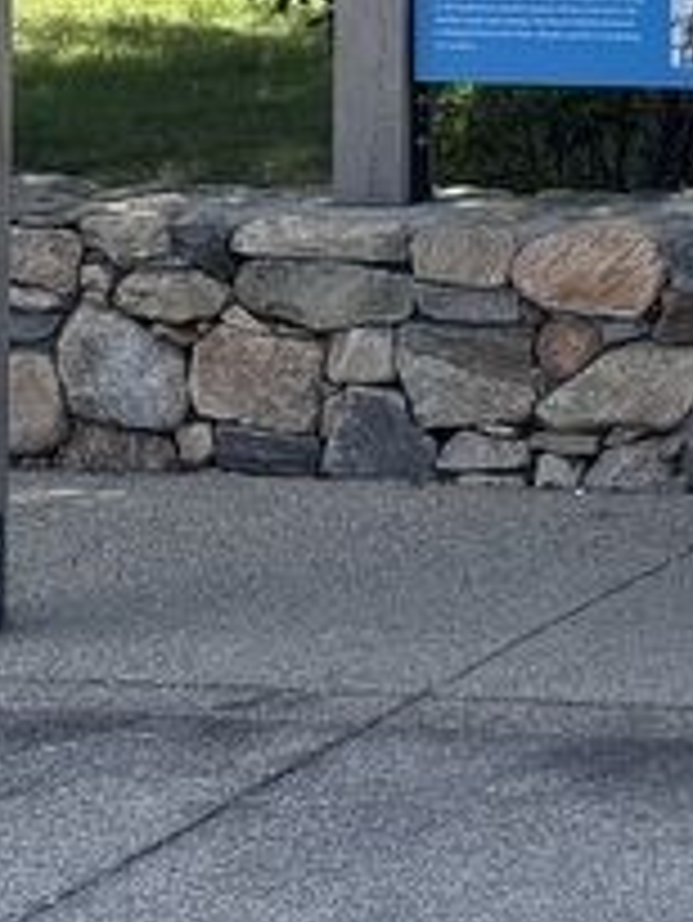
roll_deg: -0.4
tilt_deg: -0.2
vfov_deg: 10.3
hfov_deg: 7.8
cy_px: -396
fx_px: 4986
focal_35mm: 187
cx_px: 1134
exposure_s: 1/2088
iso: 100
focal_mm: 6.76
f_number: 1.78
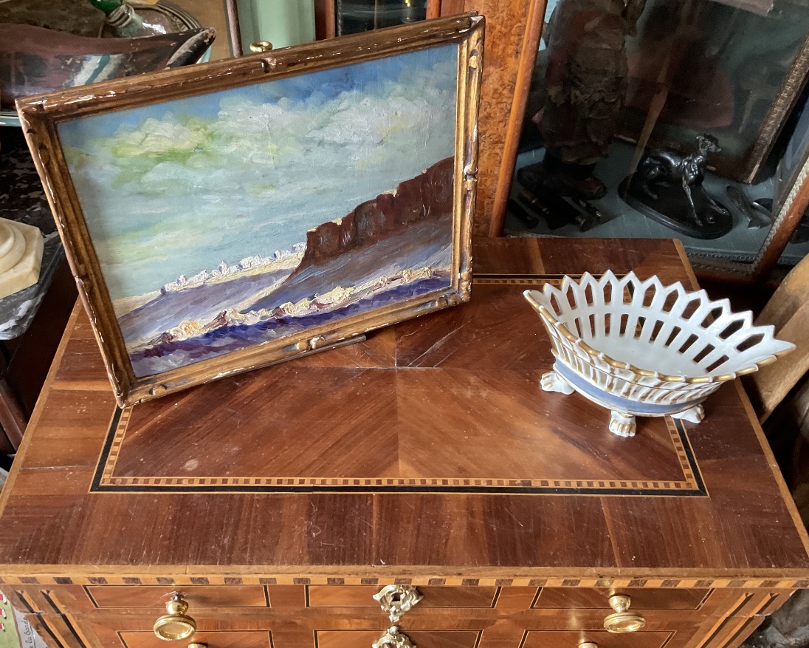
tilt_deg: -44.0
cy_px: 330
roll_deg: -2.9
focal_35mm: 31
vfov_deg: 47.1
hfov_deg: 57.1
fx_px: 742
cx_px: 371
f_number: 1.8
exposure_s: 1/60
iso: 160
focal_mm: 3
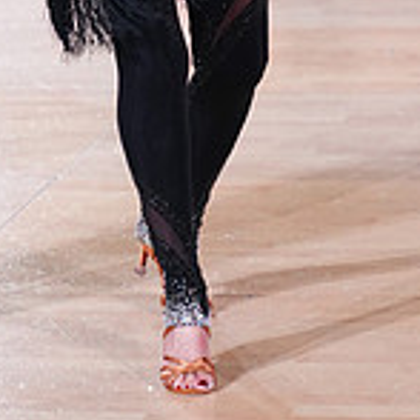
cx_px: -36
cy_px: -226
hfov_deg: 7.4
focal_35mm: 235
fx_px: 3226
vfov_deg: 7.3
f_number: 2.8
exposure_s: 1/400
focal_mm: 70
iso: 2000
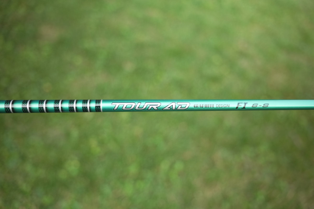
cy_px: 104
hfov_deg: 59.0
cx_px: 157
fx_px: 277
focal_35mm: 32
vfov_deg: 41.4
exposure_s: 1/50
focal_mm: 21.2
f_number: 1.8
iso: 800
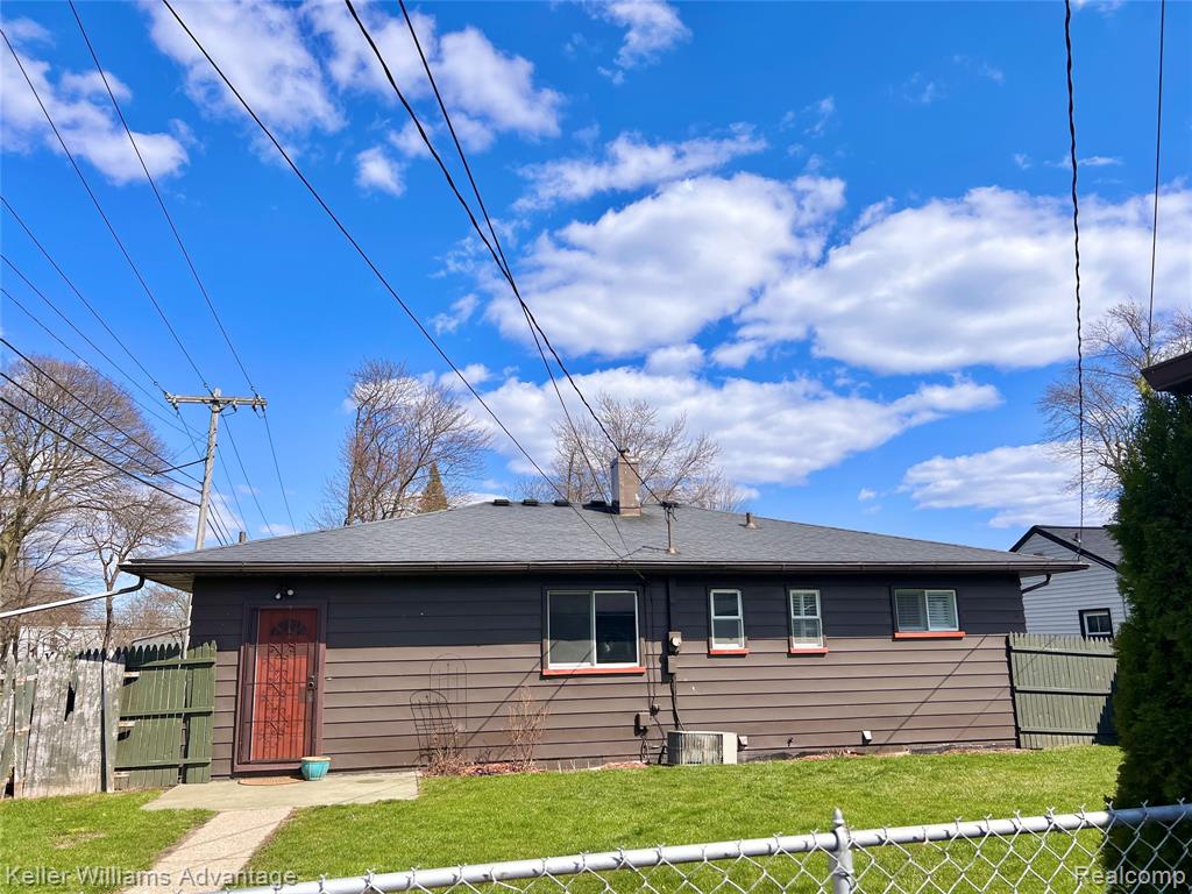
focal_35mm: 26
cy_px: 447
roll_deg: +0.7
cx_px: 596
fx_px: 895
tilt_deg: +11.1
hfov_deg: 67.3
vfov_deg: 53.1
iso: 50
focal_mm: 5.7
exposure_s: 1/5882
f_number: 1.5
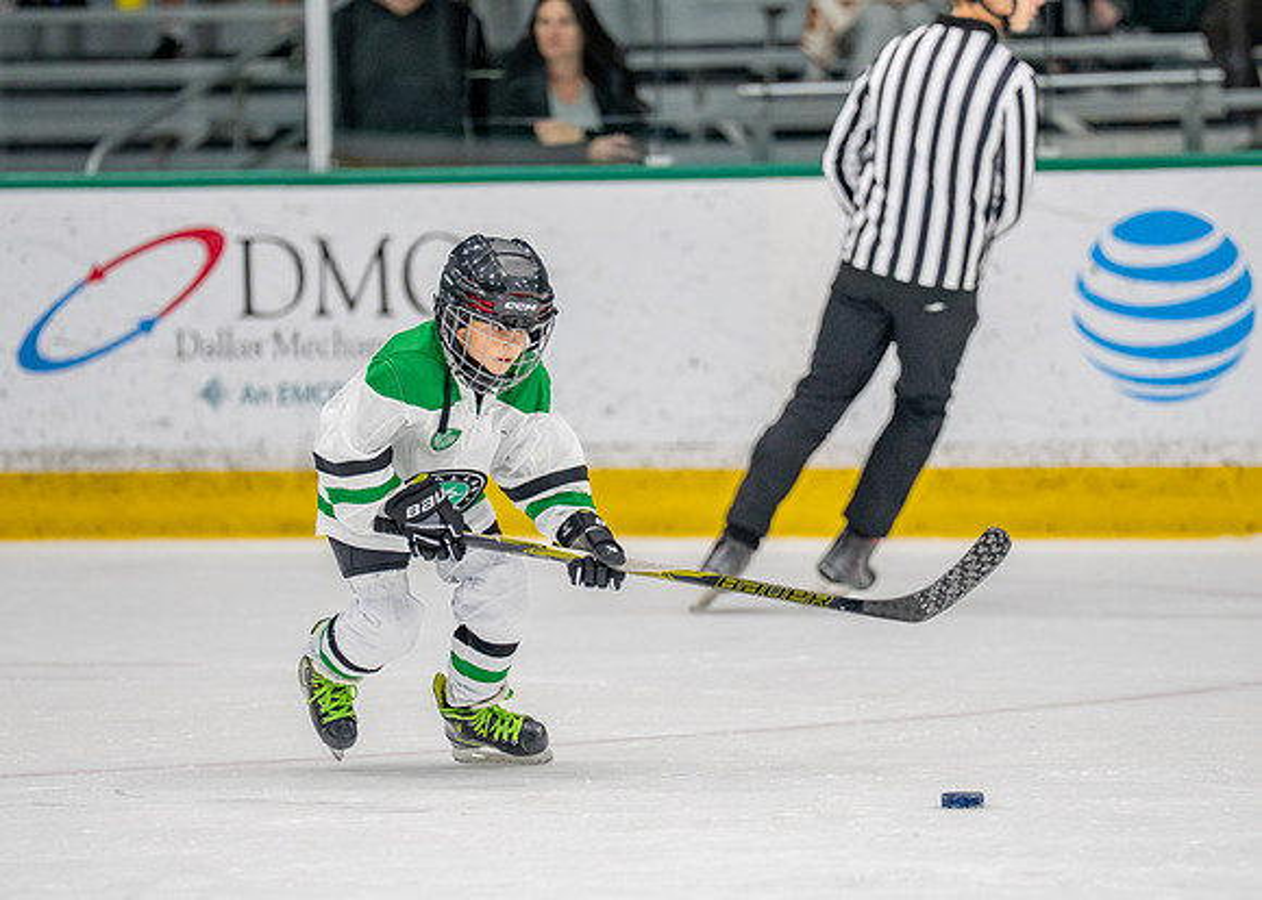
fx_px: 10313
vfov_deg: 5.0
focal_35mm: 288
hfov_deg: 7.0
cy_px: 471
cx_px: 632
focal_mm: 200
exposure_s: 1/1250
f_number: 2.8
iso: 1000
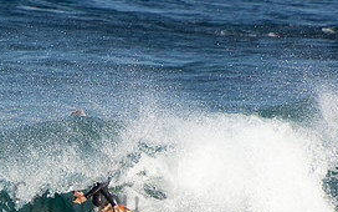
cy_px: 190
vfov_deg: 1.0
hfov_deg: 1.6
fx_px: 12030
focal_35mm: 1306
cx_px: 7
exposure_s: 1/1600
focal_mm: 400
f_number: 5.6
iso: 360
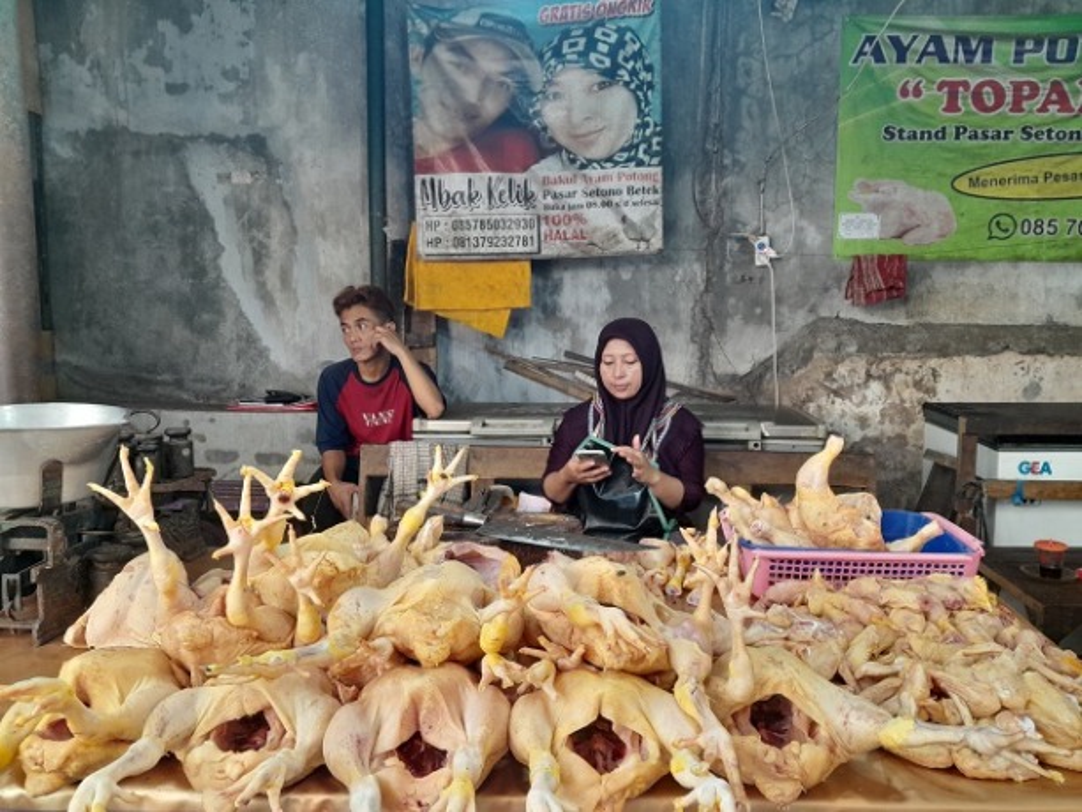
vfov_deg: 51.4
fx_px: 844
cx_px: 541
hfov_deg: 65.3
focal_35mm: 27
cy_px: 406
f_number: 1.8
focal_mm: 4
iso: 125
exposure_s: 1/50
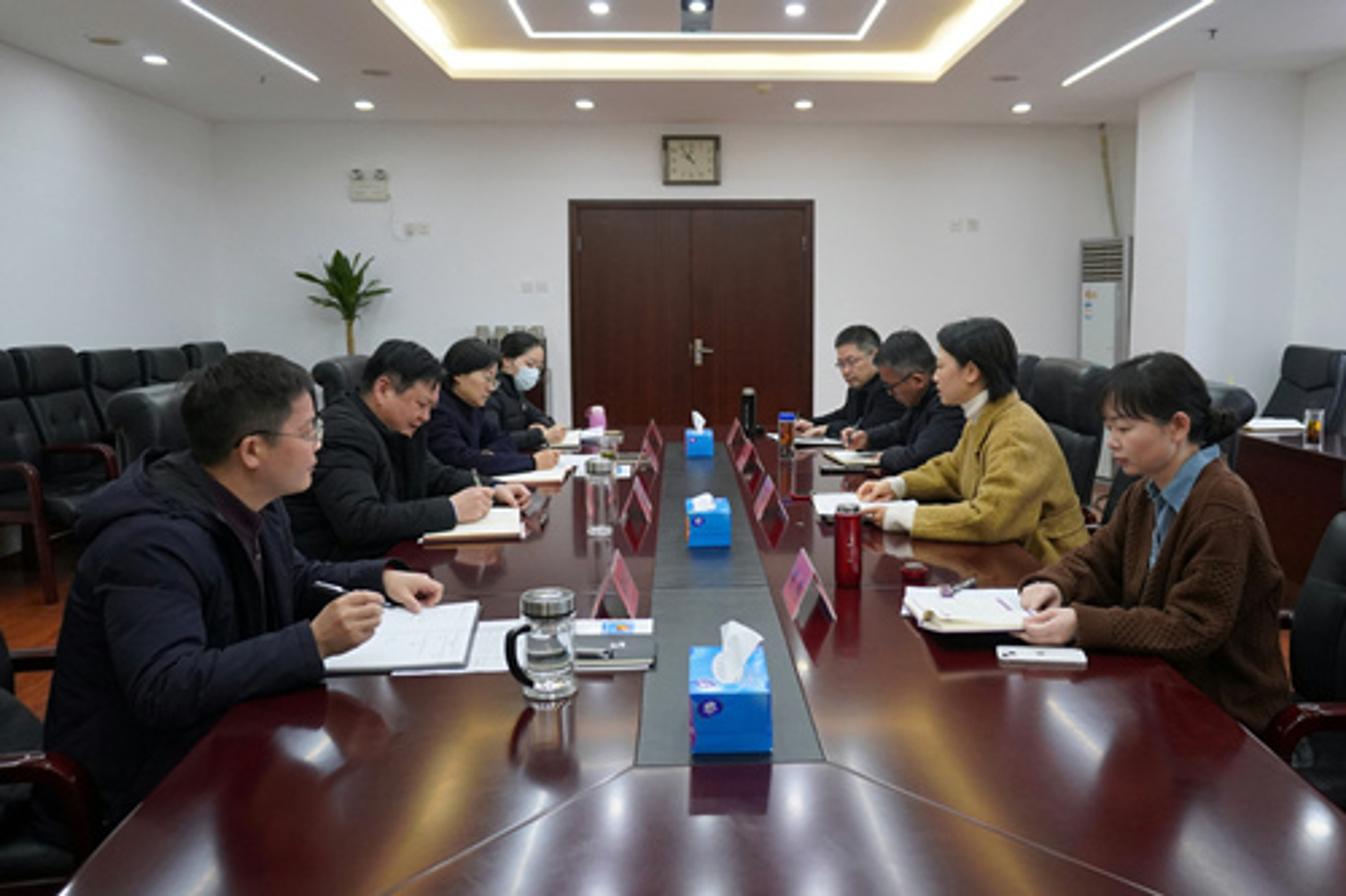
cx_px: 673
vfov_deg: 53.1
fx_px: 897
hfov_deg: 73.8
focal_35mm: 24
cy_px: 448
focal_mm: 16
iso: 1250
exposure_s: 1/160
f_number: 4
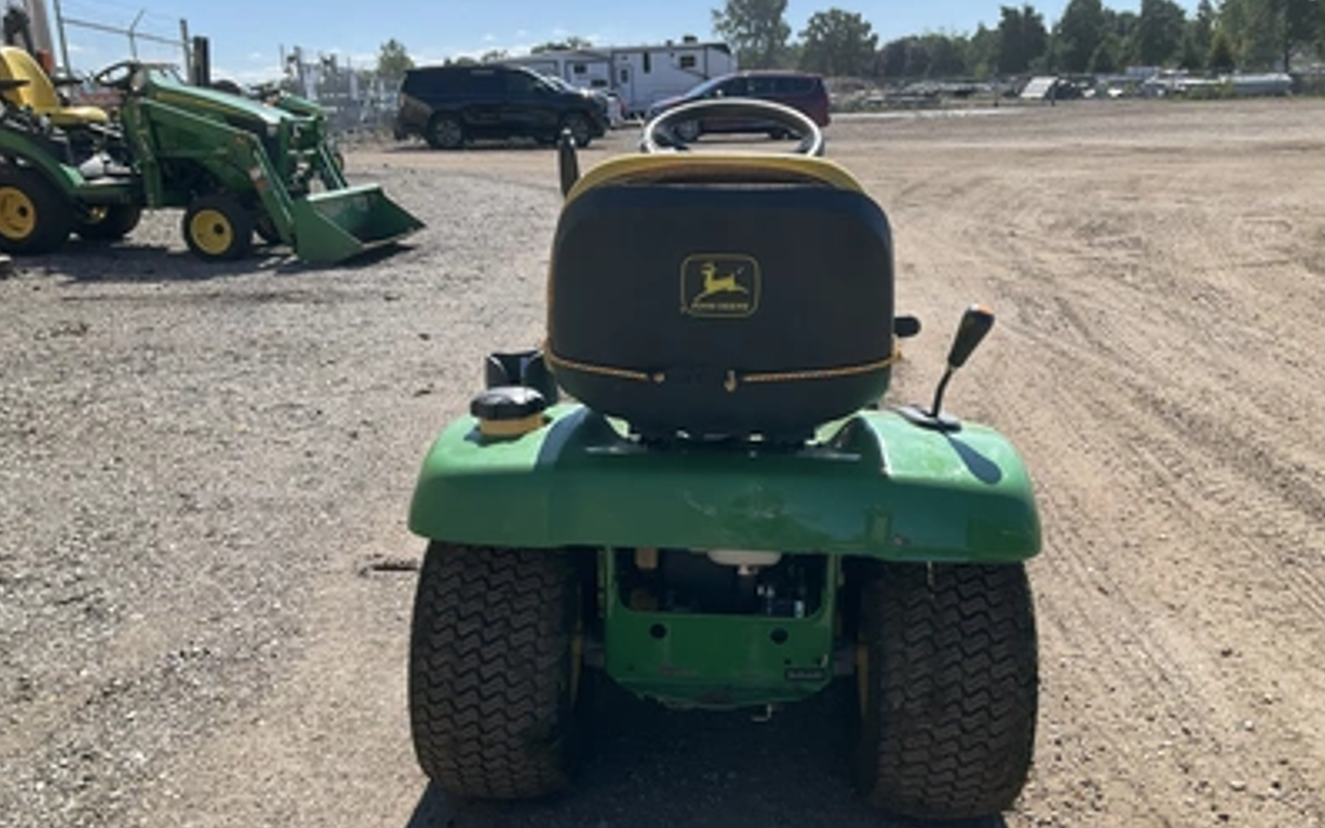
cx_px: 661
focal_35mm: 31
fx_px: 1119
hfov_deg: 61.2
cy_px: 454
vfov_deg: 40.5
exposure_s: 1/1279
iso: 25
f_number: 1.8
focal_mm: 3
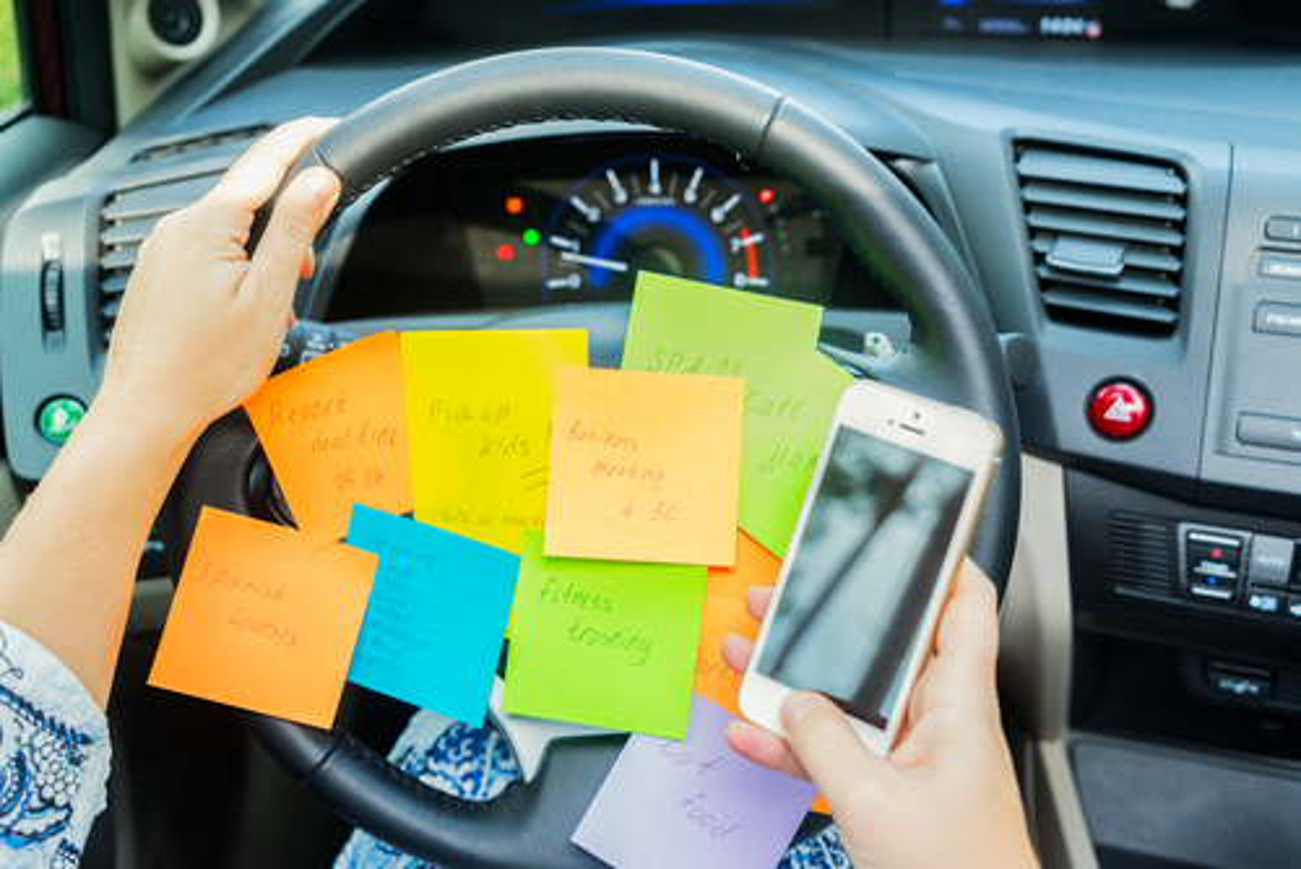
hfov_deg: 48.4
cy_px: 434
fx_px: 1446
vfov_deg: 33.4
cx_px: 650
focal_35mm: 40
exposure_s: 1/160
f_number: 4.5
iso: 1000
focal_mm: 40
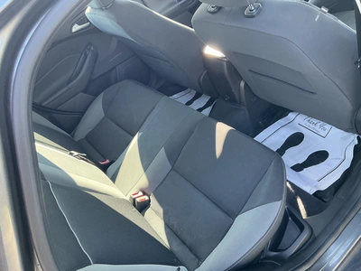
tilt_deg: -41.1
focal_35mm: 28
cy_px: 136
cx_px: 180
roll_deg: +29.7
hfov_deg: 63.4
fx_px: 292
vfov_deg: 49.7
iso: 64
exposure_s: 1/108
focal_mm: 3
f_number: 1.8
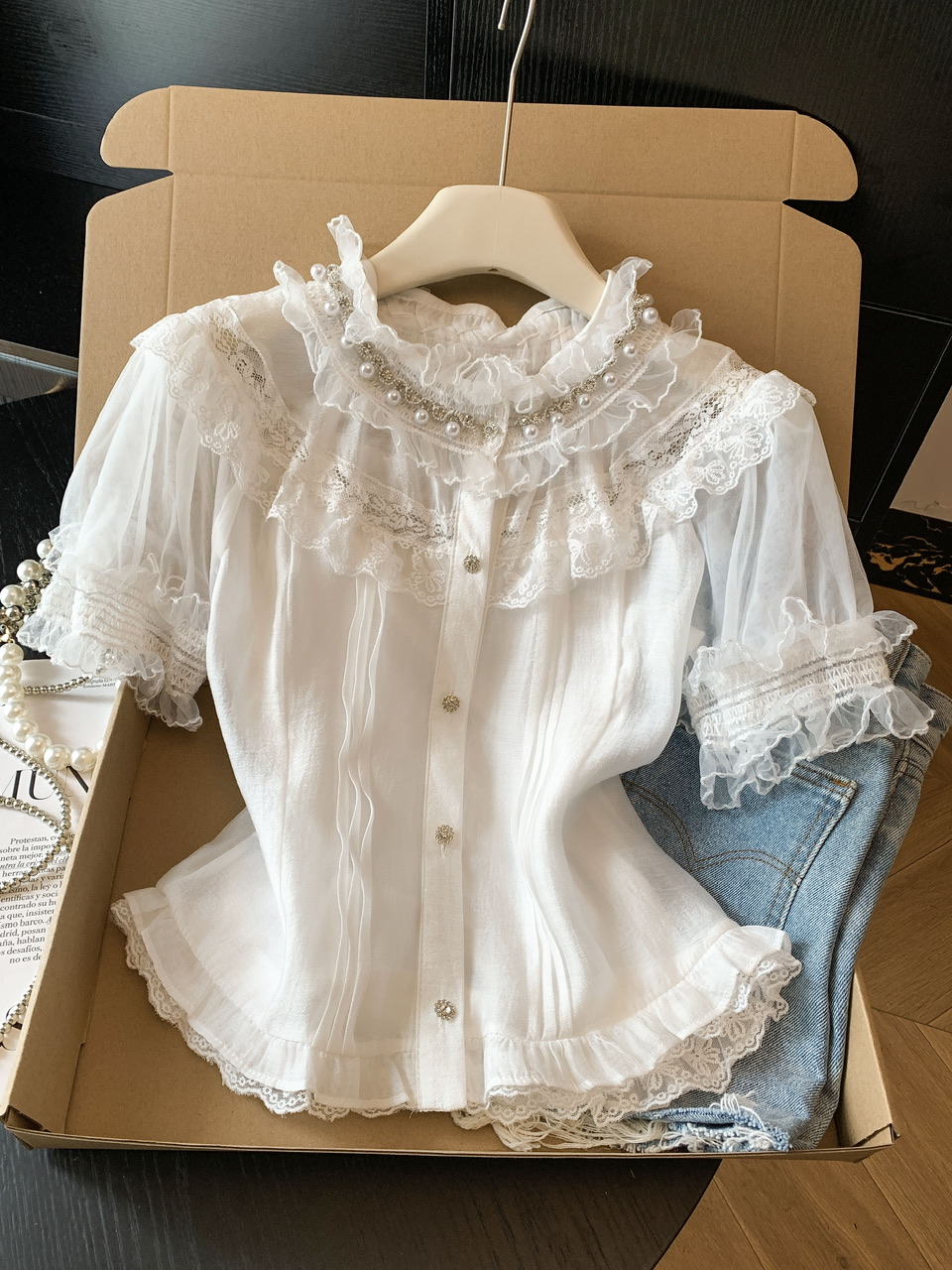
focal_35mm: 26
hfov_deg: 53.1
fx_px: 953
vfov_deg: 67.3
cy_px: 635
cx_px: 476
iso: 64
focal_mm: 4.25
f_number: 1.8
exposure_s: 1/121
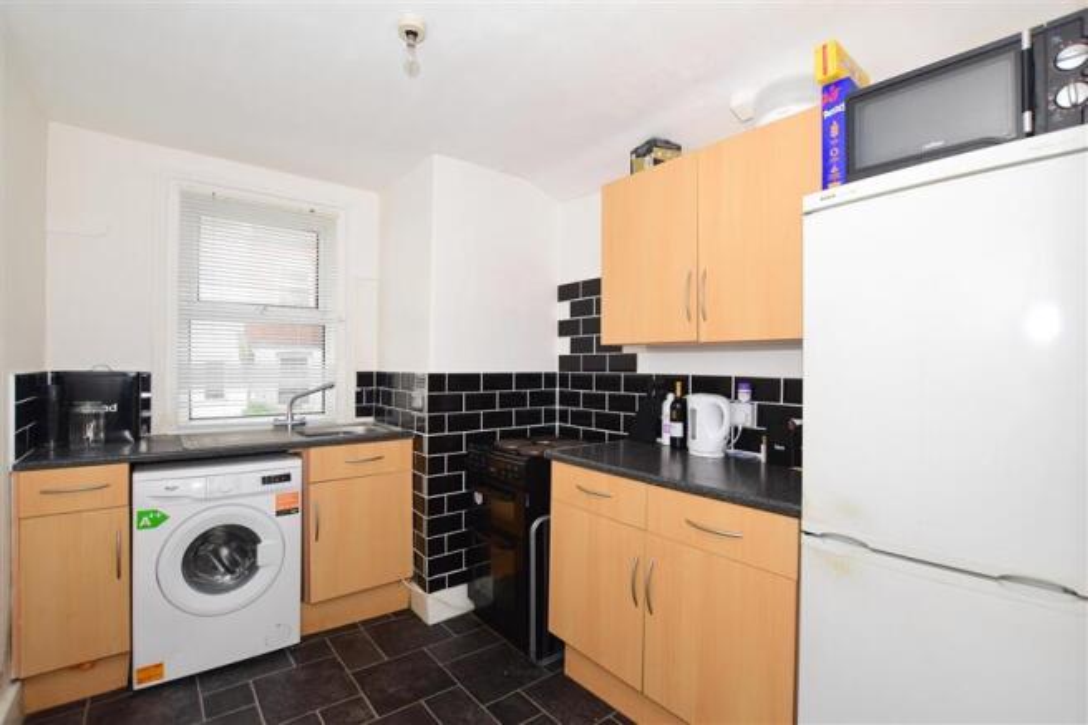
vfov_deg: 77.3
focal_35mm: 15
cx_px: 544
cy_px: 362
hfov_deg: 100.4
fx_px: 453
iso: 400
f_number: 5.6
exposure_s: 1/80
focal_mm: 10
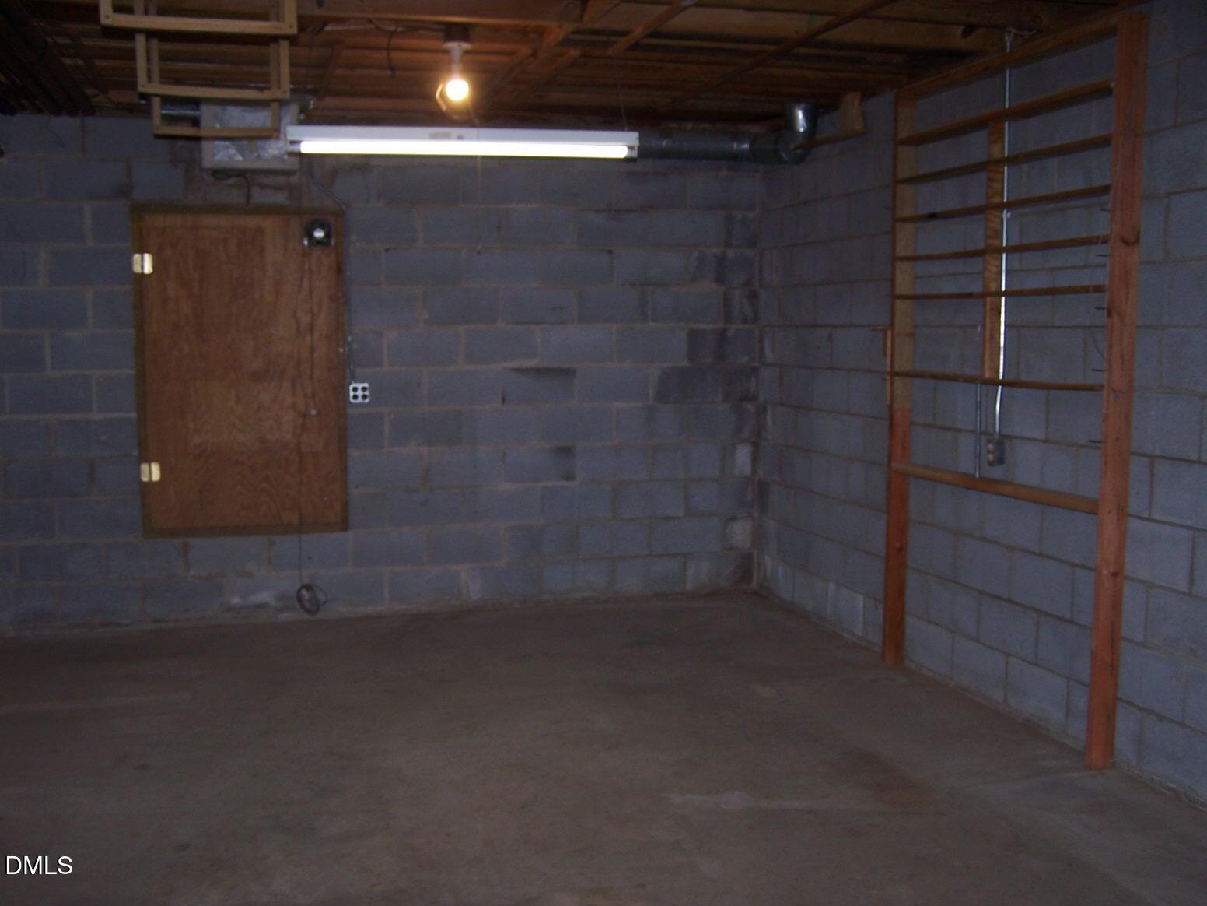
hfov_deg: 49.0
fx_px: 1325
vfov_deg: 37.7
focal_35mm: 38
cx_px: 604
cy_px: 453
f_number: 2.8
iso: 80
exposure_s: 1/60
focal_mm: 6.3
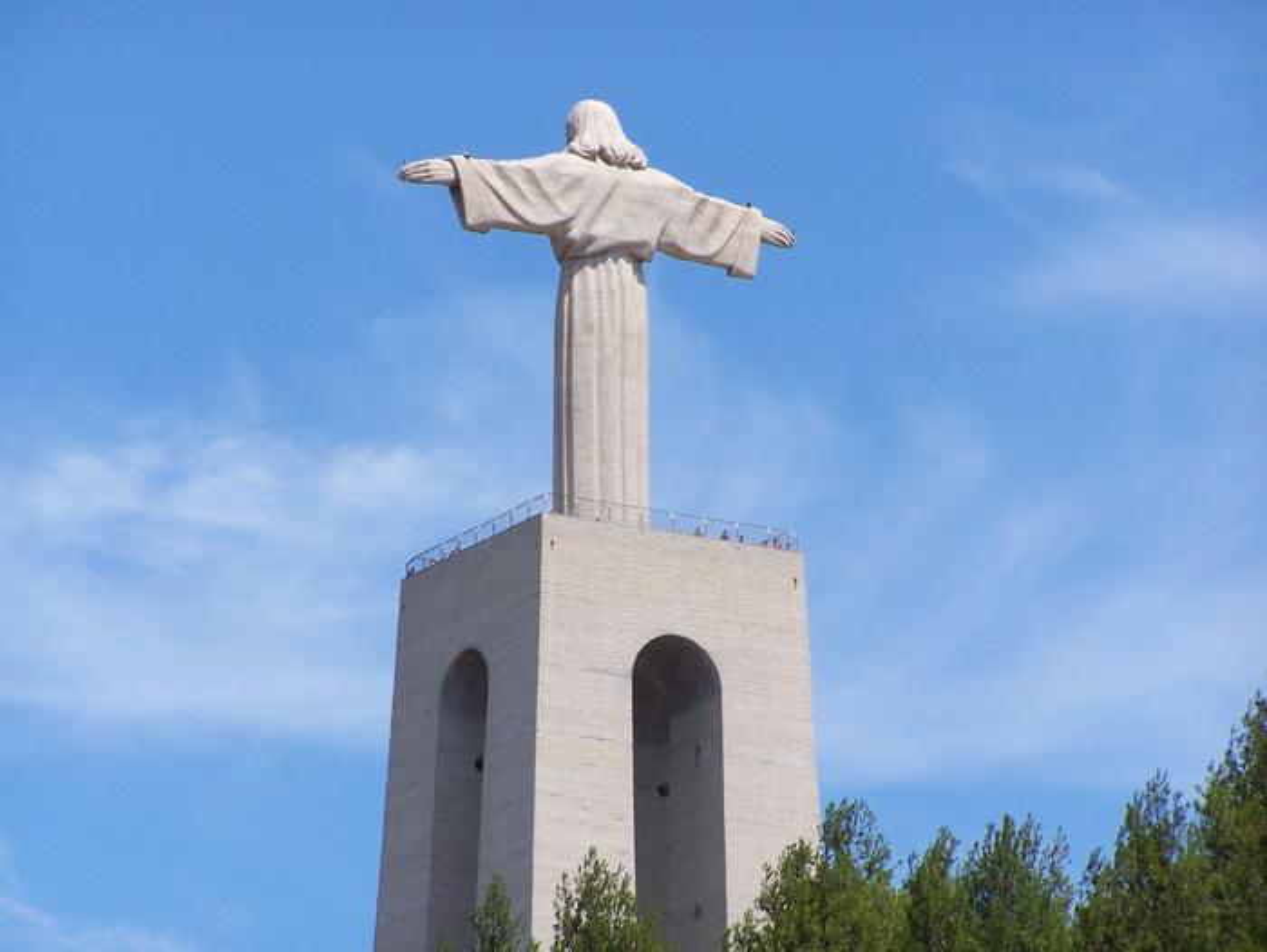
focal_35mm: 209
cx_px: 634
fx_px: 7655
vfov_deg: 7.1
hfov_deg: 9.5
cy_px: 476
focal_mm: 34.6
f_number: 4.5
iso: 80
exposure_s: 1/800
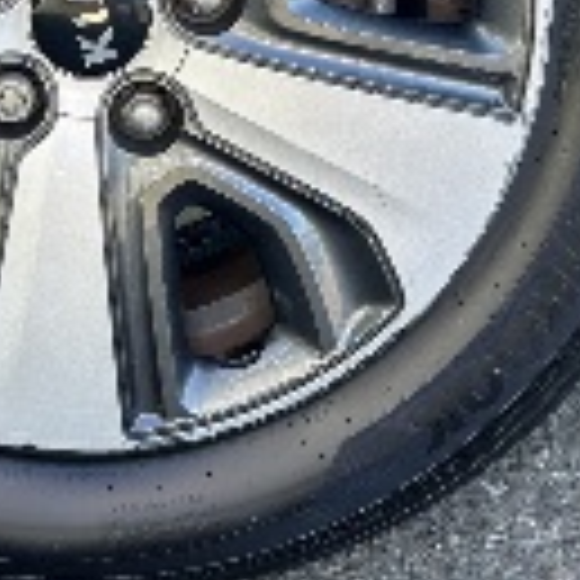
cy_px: 13
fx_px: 1403
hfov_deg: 23.1
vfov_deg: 22.5
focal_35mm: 74
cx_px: 144
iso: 40
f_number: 1.5
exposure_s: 1/254
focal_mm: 5.7
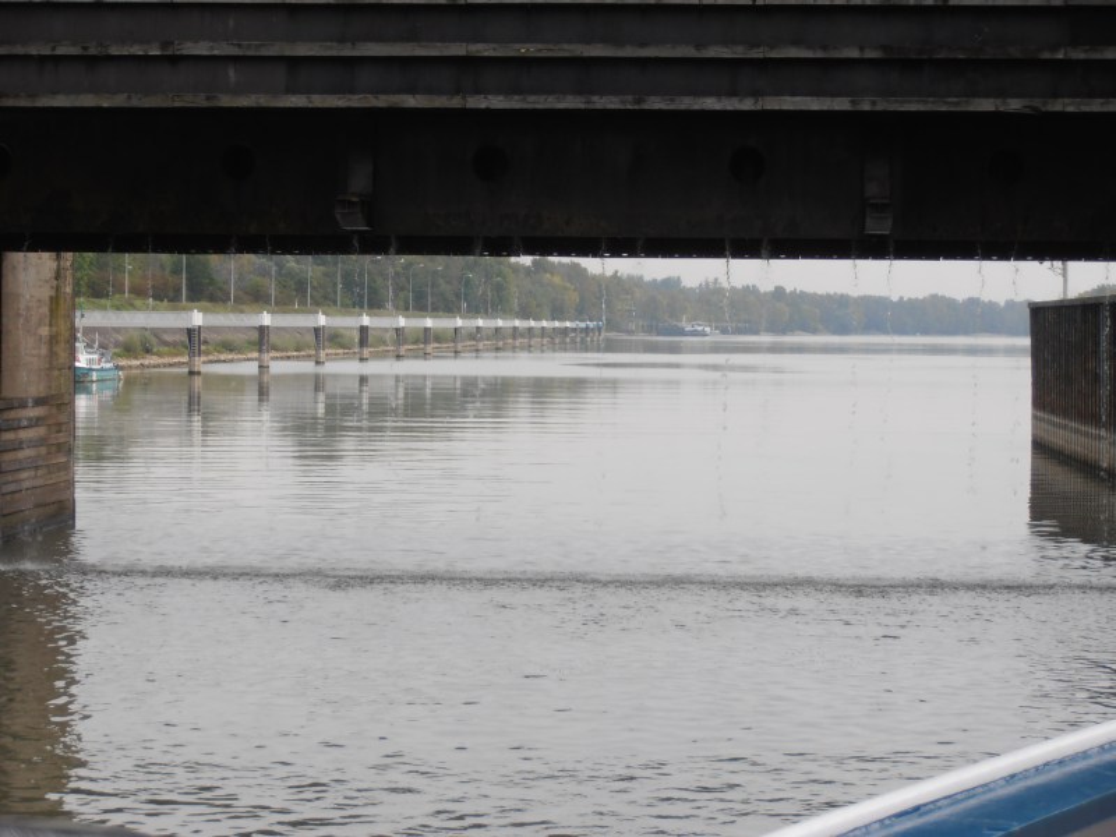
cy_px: 418
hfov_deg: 17.7
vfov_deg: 13.3
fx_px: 3579
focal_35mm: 111
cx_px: 558
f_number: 5.5
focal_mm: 19.64
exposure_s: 1/160
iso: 80
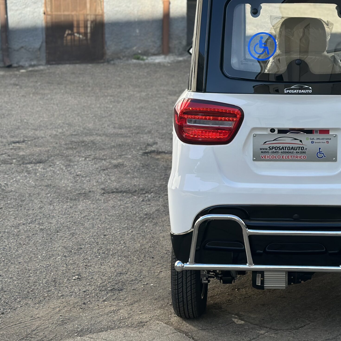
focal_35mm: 74
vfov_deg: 23.3
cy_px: 136
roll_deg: -1.1
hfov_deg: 23.0
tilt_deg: -8.3
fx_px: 825
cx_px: 278
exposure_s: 1/1541
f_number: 1.78
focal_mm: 6.86
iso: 80
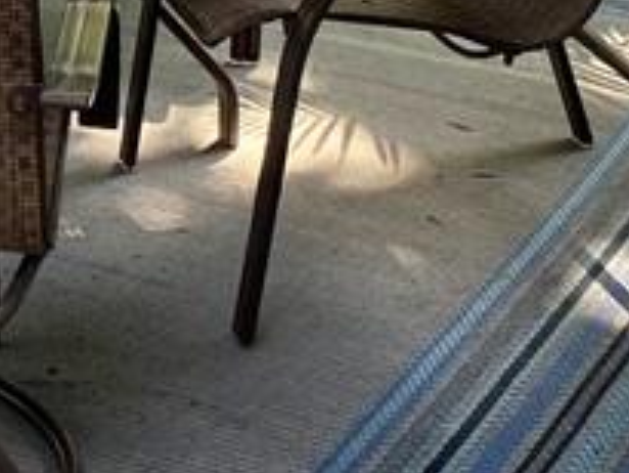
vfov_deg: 11.1
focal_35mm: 130
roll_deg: +0.9
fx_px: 2364
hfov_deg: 14.2
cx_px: -301
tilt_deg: -16.8
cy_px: -160
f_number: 1.8
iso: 50
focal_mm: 4.25
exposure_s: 1/122
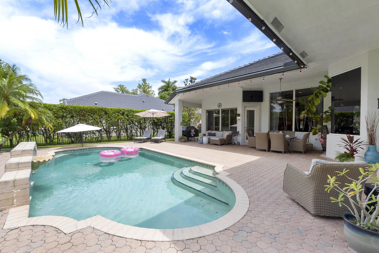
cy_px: 126
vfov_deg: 77.3
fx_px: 158
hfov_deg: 100.4
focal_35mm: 15
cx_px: 190
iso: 100
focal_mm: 10
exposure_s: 1/80
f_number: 11
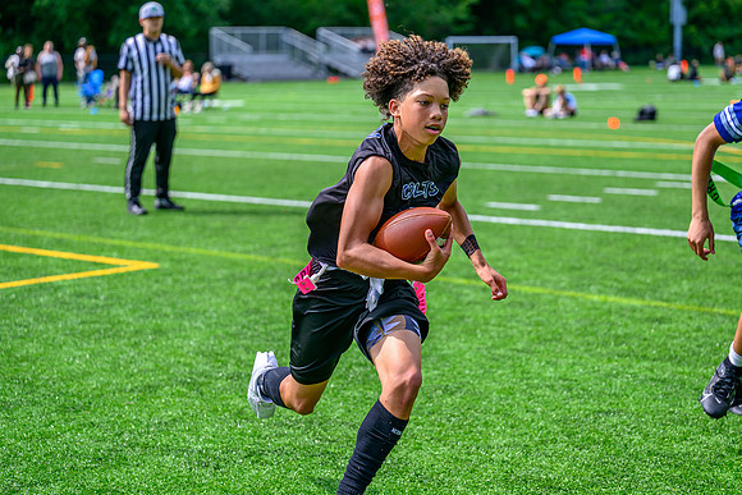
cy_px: 219
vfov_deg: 17.5
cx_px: 386
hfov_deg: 25.9
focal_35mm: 78
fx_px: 1612
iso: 160
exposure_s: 1/2000
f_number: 2.8
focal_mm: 70
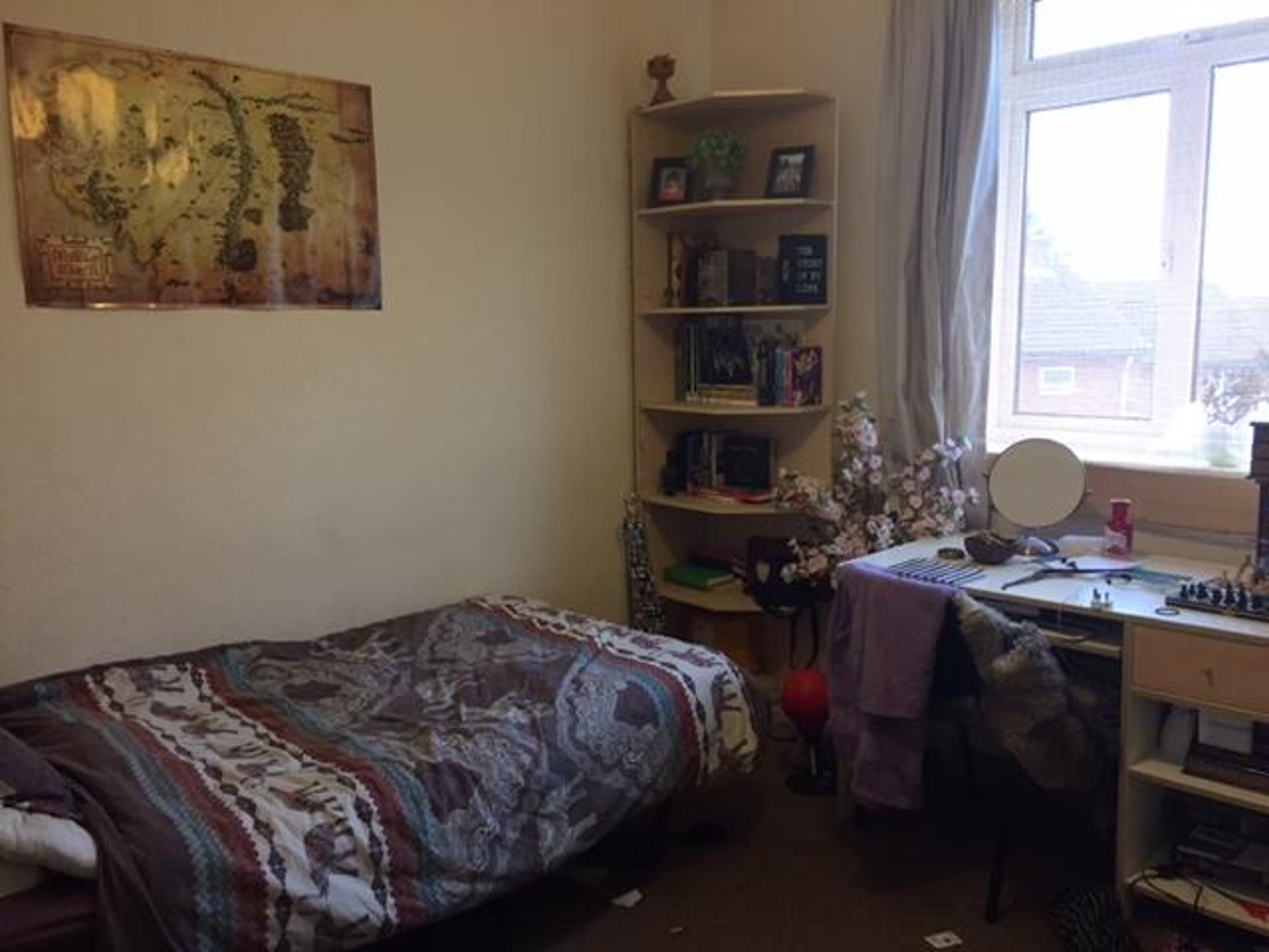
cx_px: 634
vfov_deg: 48.2
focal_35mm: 29
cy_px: 476
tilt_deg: -6.6
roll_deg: +0.1
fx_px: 1063
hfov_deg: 61.7
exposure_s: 1/33
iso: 160
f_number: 2.2
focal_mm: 4.15
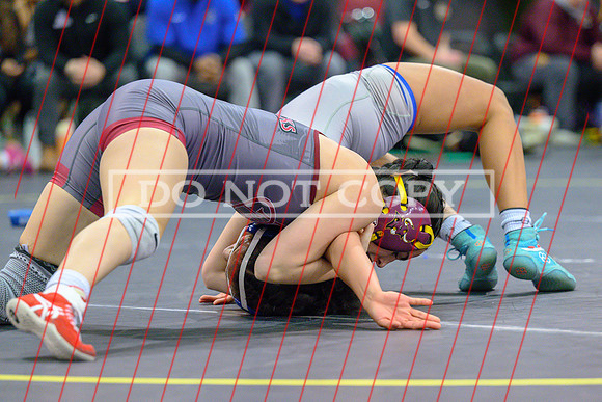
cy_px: 264
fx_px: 2967
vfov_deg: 7.7
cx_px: 396
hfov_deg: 11.6
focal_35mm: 177
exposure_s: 1/800
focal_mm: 135
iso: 5600
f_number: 3.2
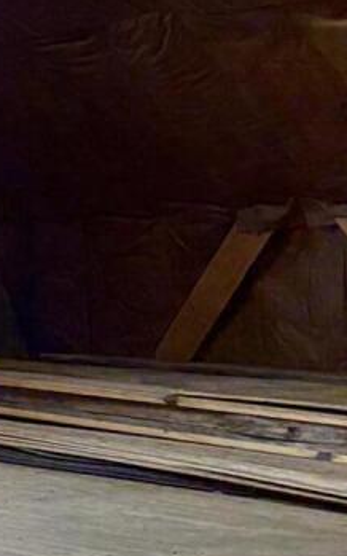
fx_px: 2392
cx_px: -840
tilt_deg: +7.1
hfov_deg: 7.0
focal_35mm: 158
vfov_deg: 13.0
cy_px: -45
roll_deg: +0.3
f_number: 1.6
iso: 250
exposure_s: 1/120
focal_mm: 5.96
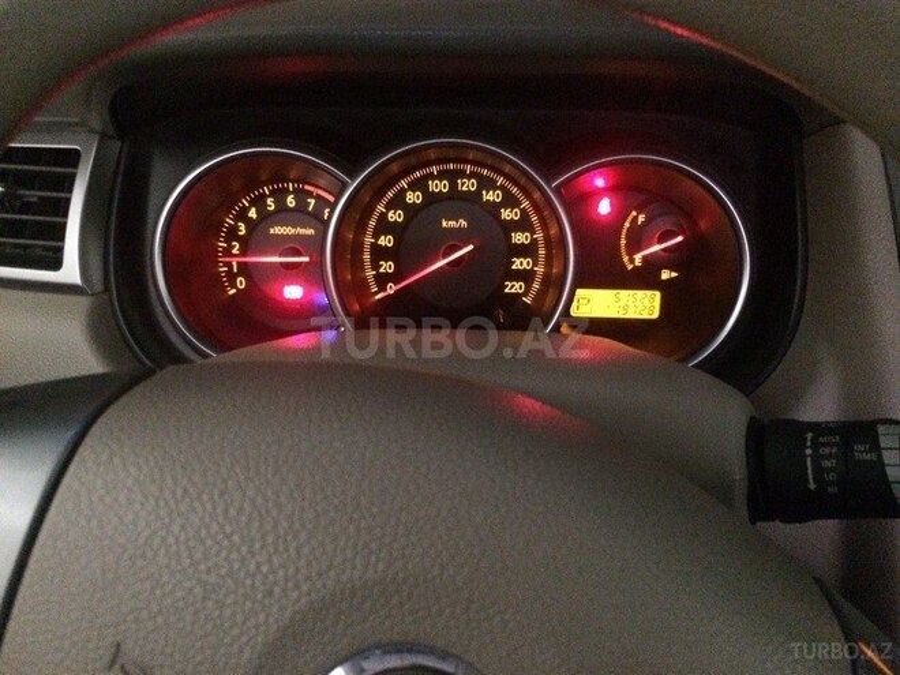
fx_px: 754
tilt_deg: -33.9
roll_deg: -1.1
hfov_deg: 61.7
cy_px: 338
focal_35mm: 29
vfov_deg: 48.2
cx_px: 450
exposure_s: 1/17
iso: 1600
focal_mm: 4.15
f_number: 2.2
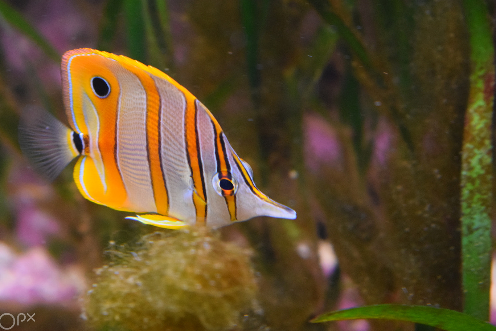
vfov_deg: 14.2
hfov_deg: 21.1
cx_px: 235
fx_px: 1330
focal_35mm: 97
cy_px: 175
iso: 3200
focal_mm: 55
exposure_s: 1/100
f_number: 5.6
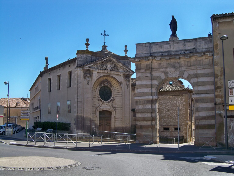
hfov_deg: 44.8
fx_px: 284
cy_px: 88
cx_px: 117
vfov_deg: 34.3
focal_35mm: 42
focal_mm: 7.5
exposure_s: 1/500
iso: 80
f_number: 3.7
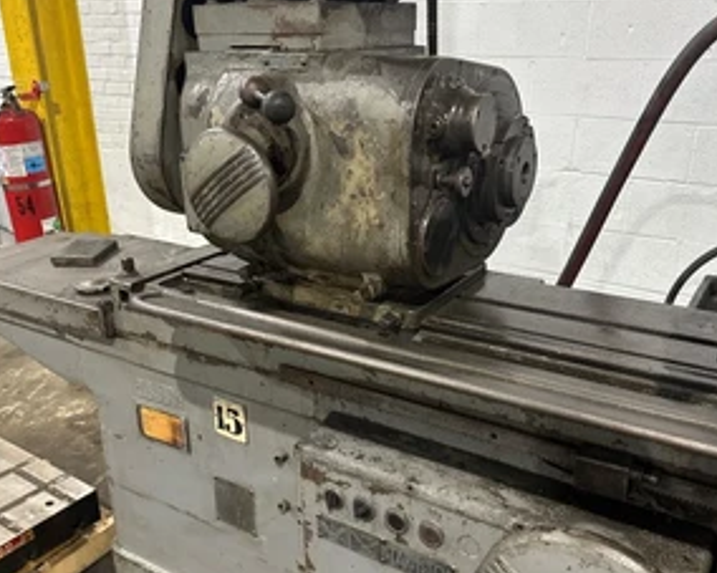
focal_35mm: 33
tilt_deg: -25.0
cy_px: 323
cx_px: 364
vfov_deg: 44.4
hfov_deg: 54.2
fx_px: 700
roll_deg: +1.2
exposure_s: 1/60
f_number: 1.78
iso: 400
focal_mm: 6.86
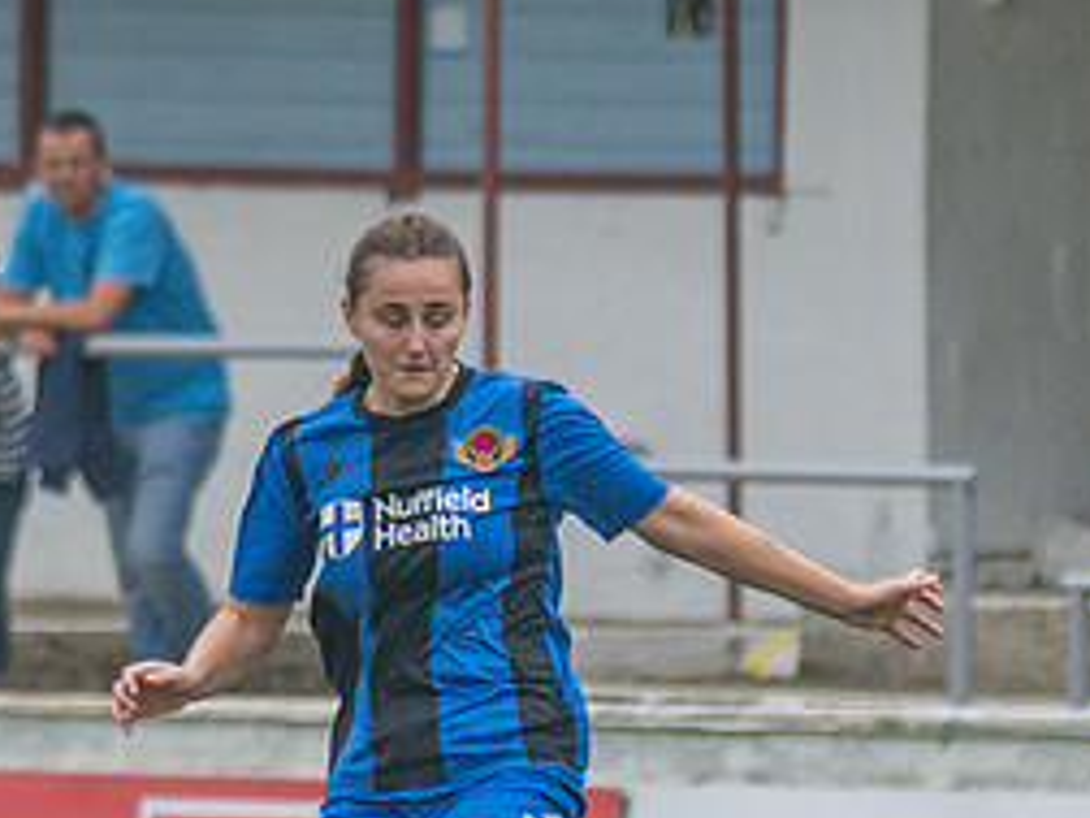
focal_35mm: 1242
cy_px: 838
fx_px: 39109
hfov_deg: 1.6
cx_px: -353
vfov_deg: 1.2
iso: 320
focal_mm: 180
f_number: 4
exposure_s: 1/1000
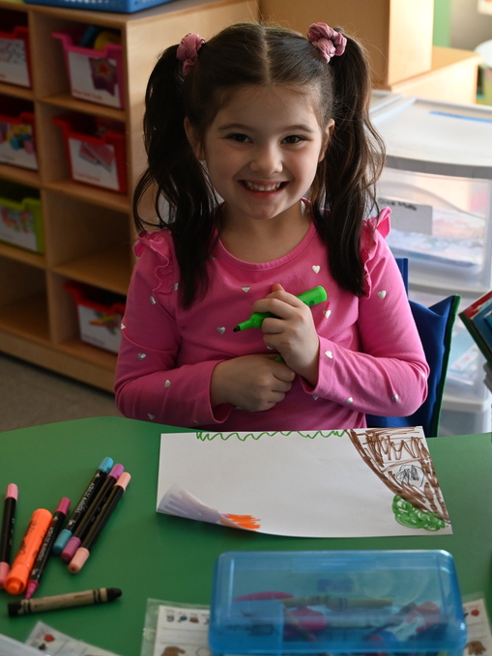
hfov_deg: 20.6
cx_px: 335
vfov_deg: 27.4
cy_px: 328
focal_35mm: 71
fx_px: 1346
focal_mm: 49
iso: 2000
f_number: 4
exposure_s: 1/250
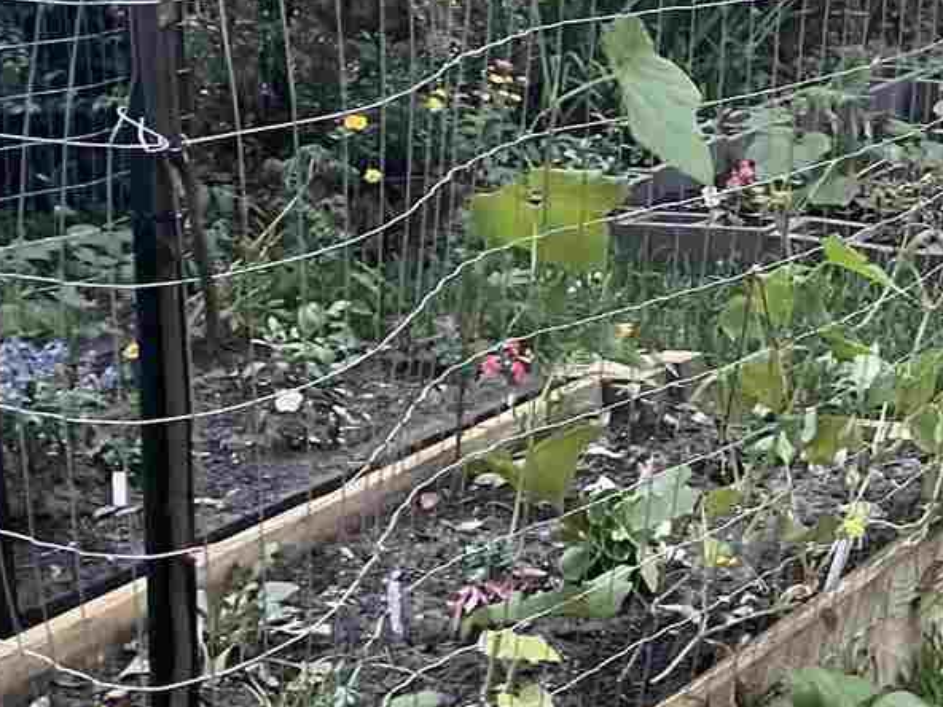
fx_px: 2452
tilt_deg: -13.2
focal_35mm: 90
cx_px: 946
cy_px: 287
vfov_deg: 16.4
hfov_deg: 21.0
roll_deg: +0.1
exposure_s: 1/30
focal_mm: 4.2
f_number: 1.6
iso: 640
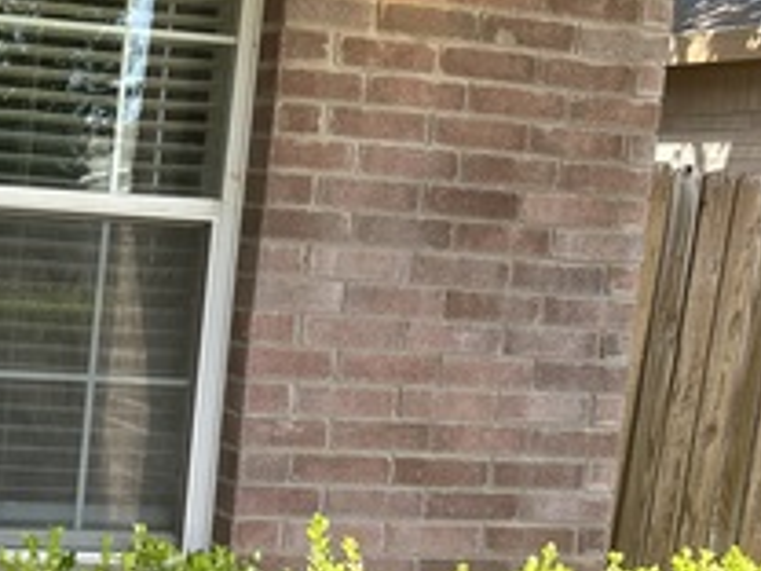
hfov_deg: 23.3
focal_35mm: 74
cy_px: 370
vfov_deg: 19.8
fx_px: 1627
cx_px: -234
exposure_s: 1/564
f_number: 1.78
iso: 80
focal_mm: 6.86
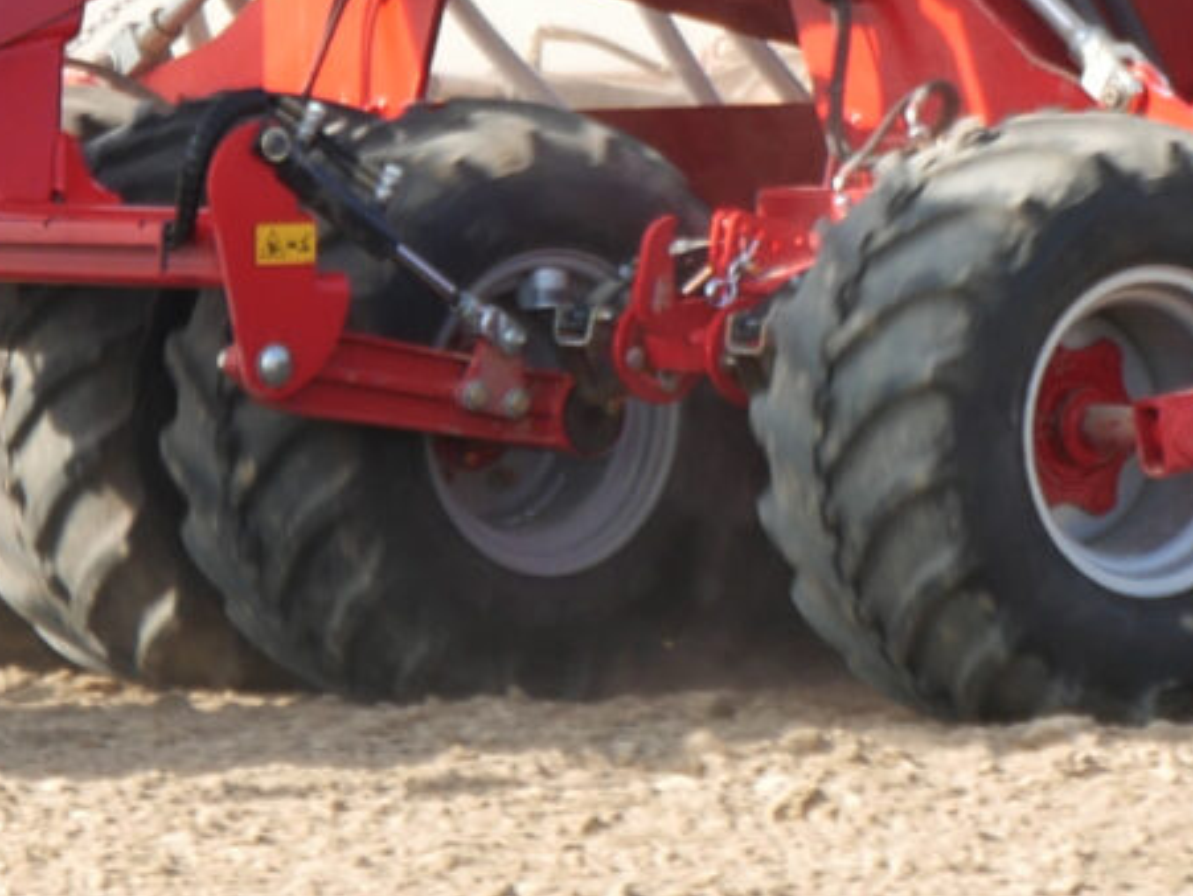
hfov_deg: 2.2
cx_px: 1423
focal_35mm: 919
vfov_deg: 1.6
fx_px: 31698
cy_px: -624
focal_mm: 81
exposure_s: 1/200
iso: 200
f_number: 5.4
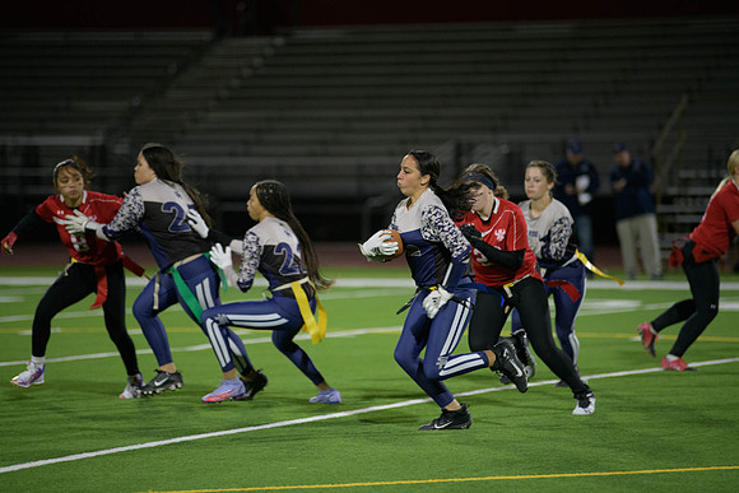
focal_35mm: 200
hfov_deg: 10.3
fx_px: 4106
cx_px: 370
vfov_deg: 6.9
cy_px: 246
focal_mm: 200
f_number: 2.8
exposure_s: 1/640
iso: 2500
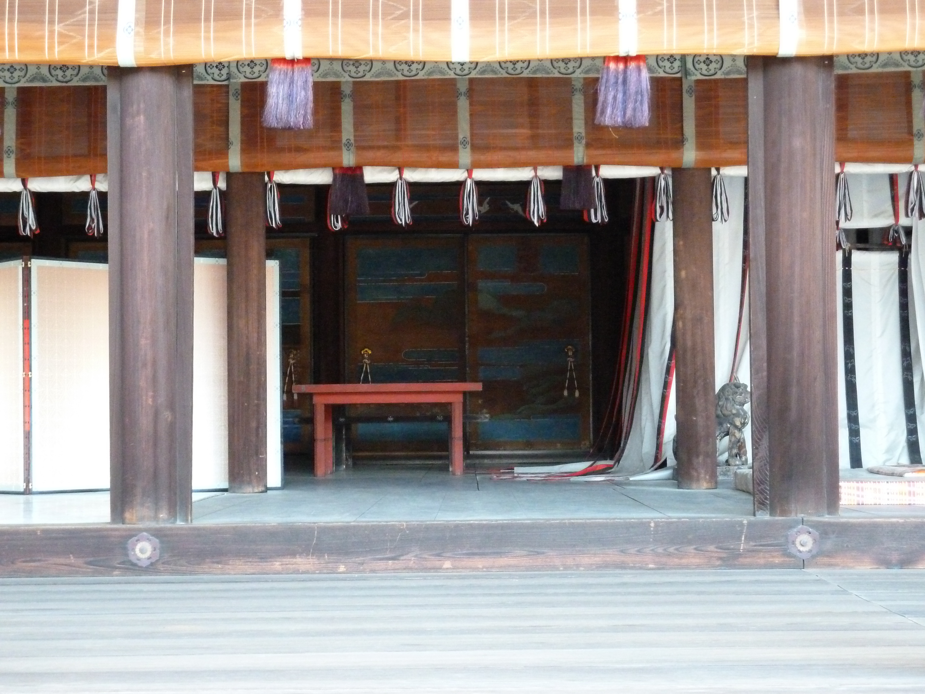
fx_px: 1924
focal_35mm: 72
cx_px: 462
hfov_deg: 27.0
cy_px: 347
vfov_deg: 20.4
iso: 800
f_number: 4.1
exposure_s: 1/40
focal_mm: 11.9
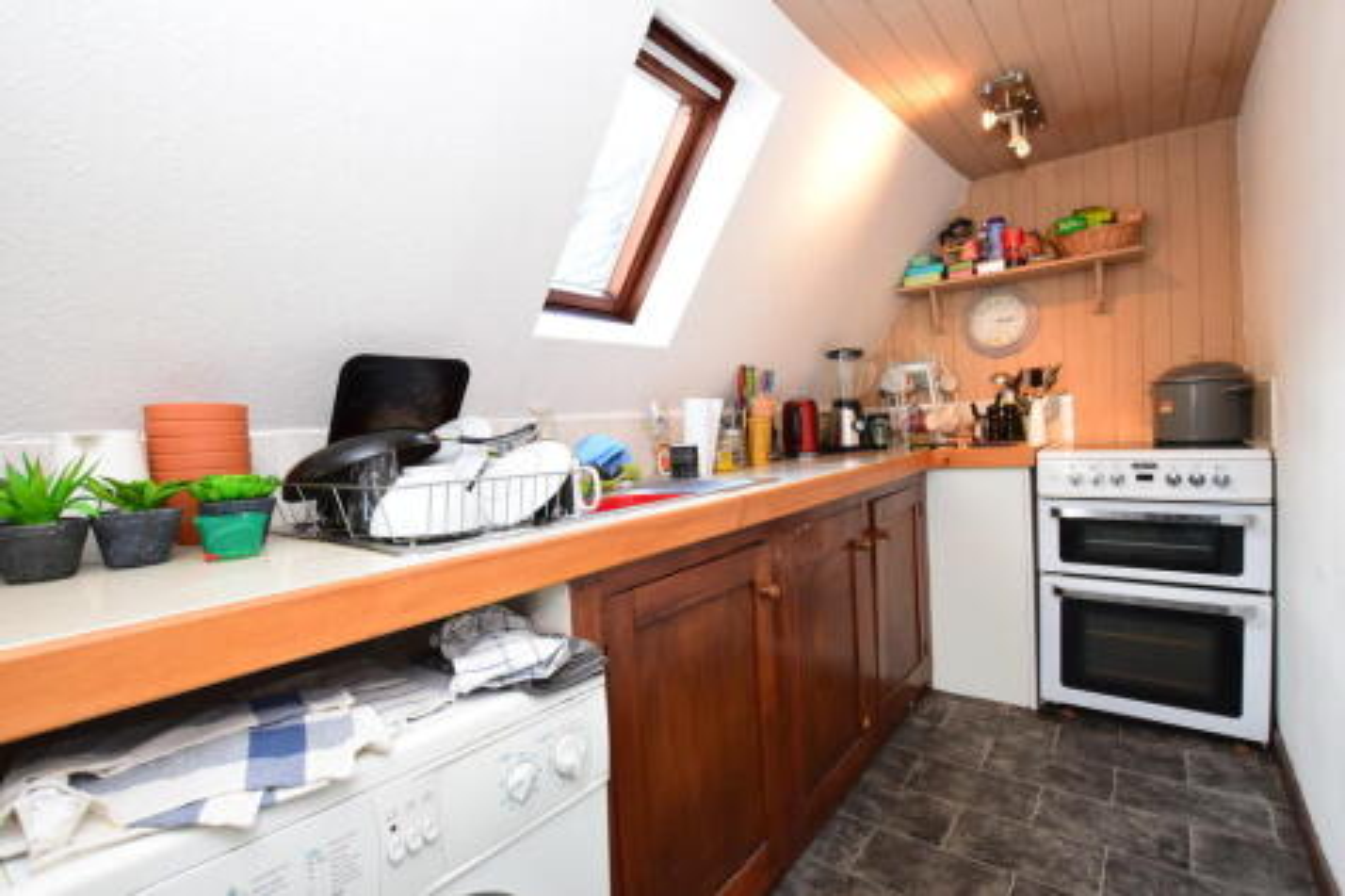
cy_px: 448
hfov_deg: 95.0
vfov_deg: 72.0
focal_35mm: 16
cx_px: 672
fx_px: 616
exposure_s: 1/60
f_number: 7.1
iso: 1600
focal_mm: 11
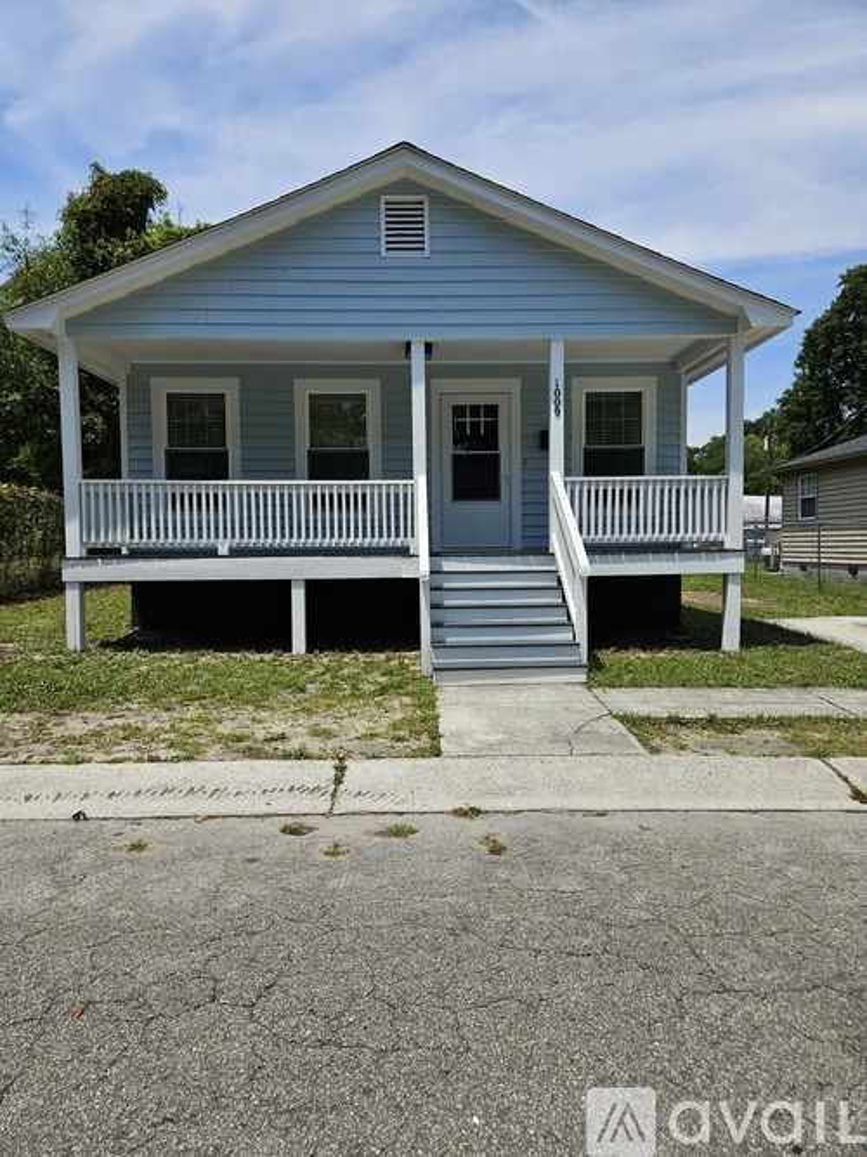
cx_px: 434
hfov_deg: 58.9
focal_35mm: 23
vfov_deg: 73.9
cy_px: 578
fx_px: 768
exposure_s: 1/2352
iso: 25
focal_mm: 5.4
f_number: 1.8
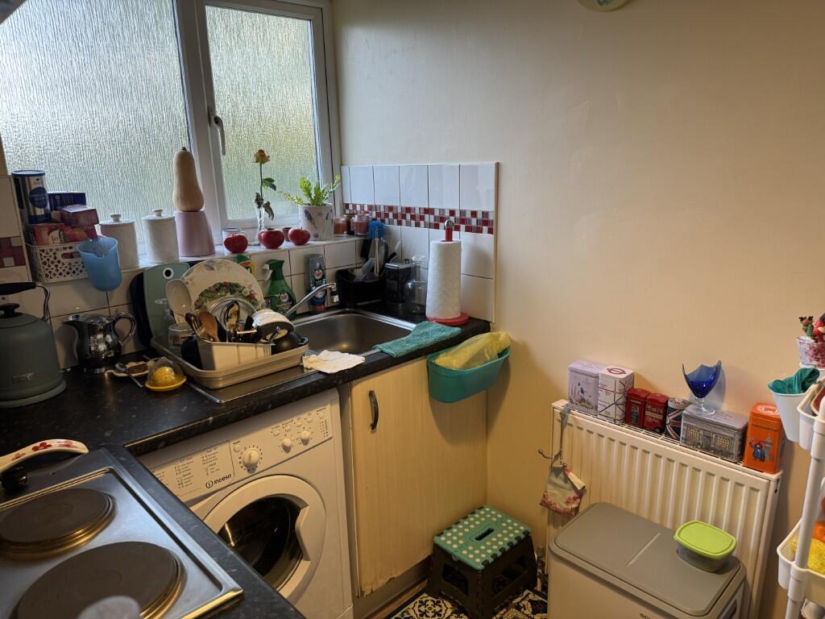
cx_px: 412
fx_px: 572
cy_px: 310
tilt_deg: -16.5
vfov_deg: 56.8
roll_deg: +1.2
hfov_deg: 71.6
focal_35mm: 24
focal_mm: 6.76
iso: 200
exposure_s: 1/98
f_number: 1.78
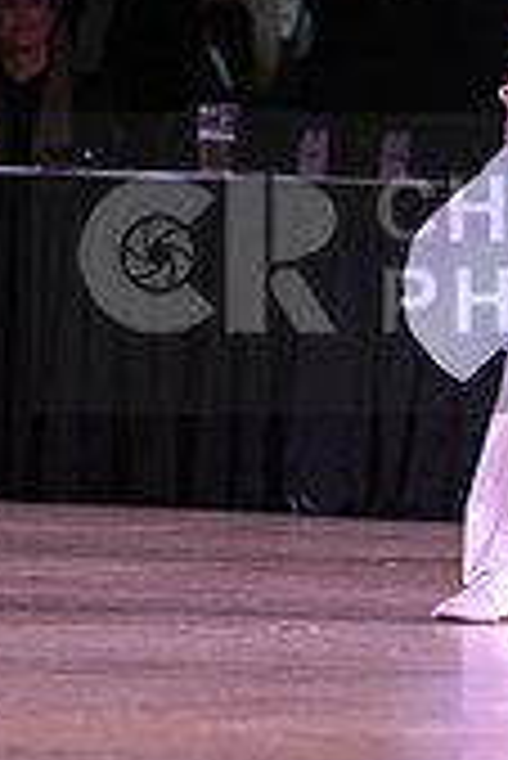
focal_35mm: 686
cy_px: 265
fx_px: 14490
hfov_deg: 2.0
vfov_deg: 3.0
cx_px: 654
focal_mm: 200
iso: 1600
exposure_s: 1/200
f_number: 4
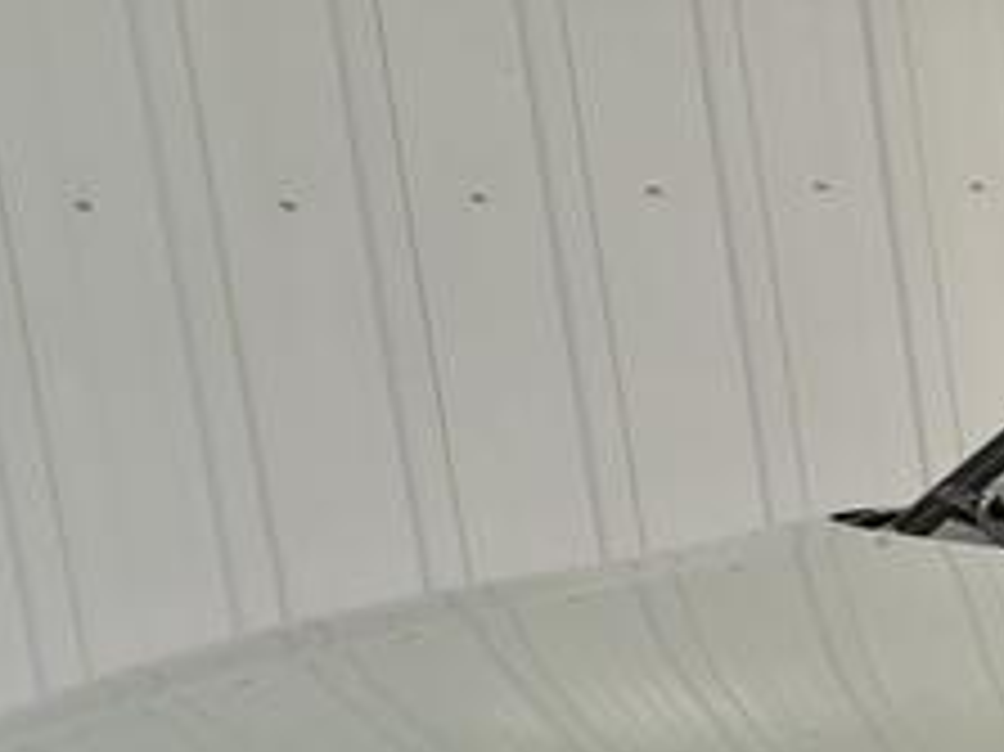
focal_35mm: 138
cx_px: 2044
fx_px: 4000
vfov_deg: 10.2
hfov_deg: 12.5
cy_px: 1292
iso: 425
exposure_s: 1/120
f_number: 1.8
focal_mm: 5.56
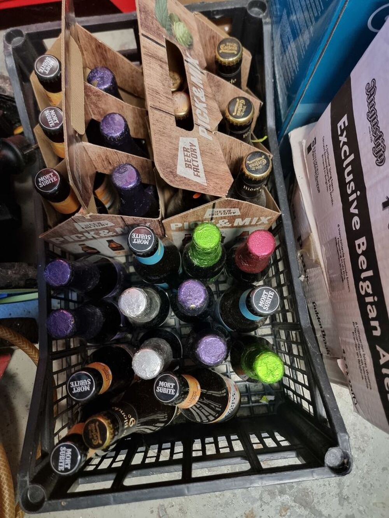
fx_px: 360
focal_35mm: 24
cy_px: 259
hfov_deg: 56.8
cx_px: 194
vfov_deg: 71.6
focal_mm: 6.7
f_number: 1.8
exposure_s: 1/33
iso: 500
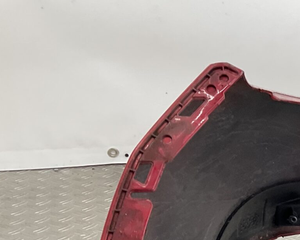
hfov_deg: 17.6
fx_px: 835
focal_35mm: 94
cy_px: 324
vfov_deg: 15.5
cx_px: 493
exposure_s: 1/120
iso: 40
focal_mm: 3
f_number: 1.8
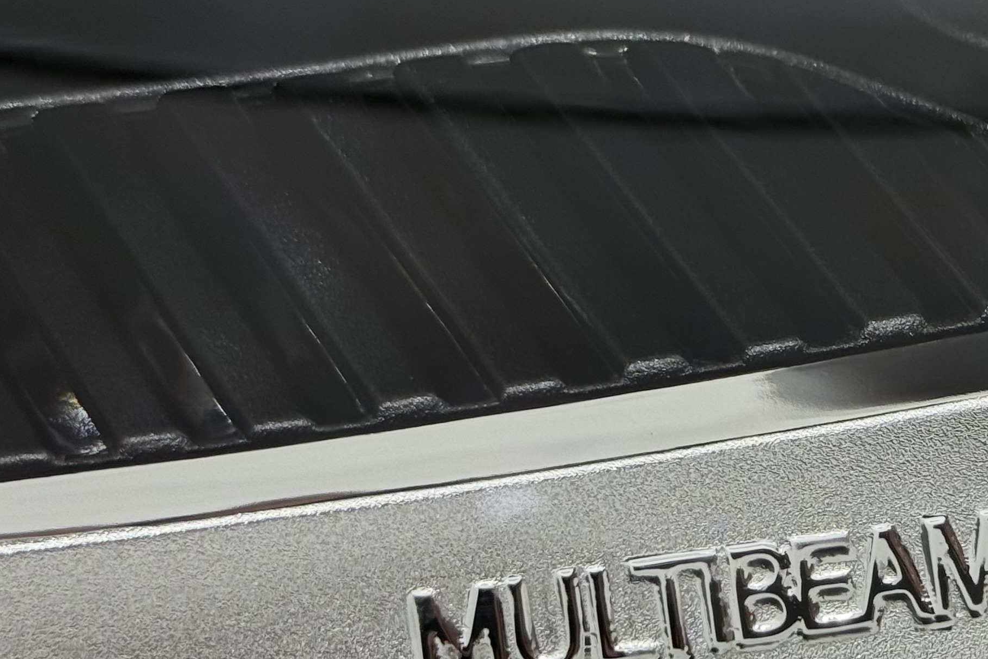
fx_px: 3046
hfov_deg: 18.0
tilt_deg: -60.4
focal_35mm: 111
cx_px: 989
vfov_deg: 12.3
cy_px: 414
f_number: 1.78
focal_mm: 6.76
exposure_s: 1/191
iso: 64
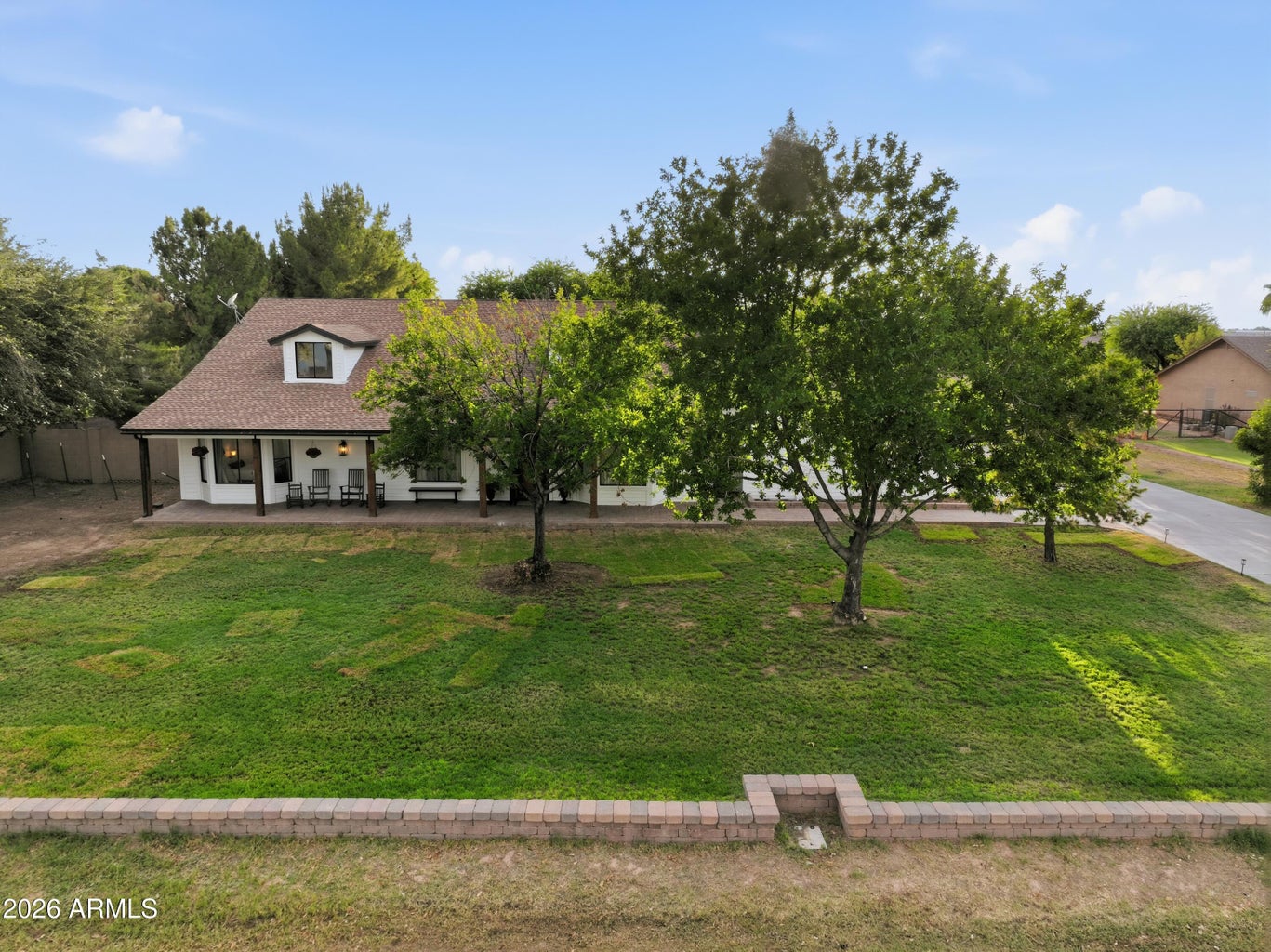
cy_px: 476
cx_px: 636
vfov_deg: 56.8
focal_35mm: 24
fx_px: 881
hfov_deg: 71.6
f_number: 2.8
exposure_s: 1/3200
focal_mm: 12.3
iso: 330
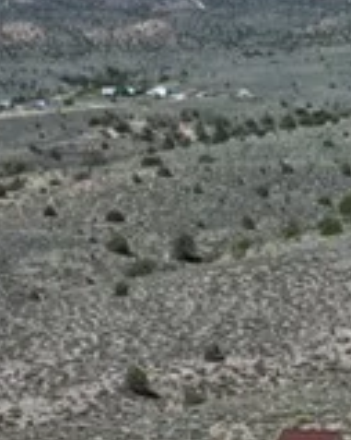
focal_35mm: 169
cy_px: 488
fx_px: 2197
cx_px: 688
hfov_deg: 8.7
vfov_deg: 11.3
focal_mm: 10.26
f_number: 2.8
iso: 100
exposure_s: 1/640
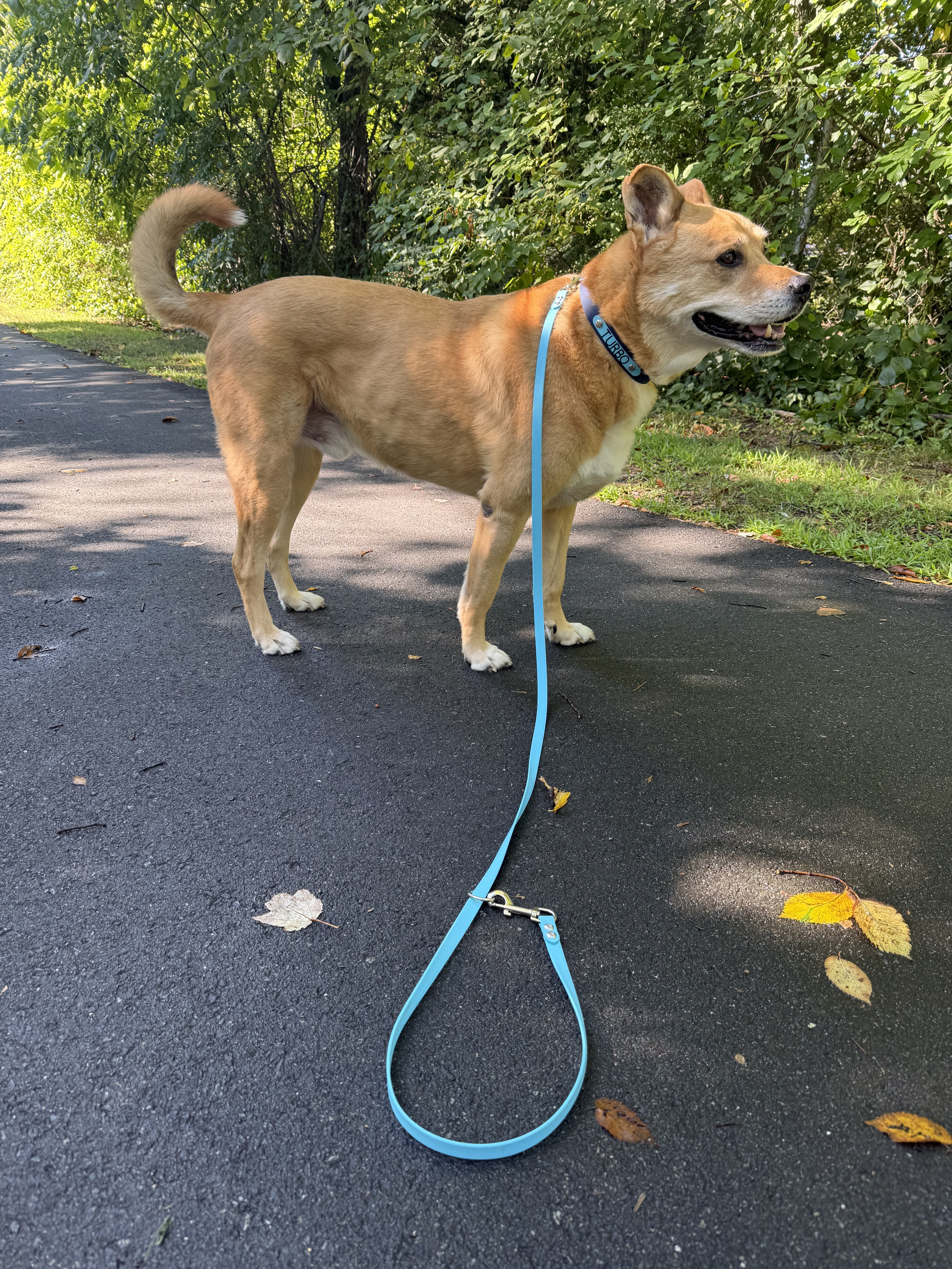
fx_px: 880
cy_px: 634
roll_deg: +1.6
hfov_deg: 56.8
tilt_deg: -22.5
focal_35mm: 24
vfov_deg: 71.6
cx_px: 476
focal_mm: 6.76
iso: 80
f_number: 1.78
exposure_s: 1/162
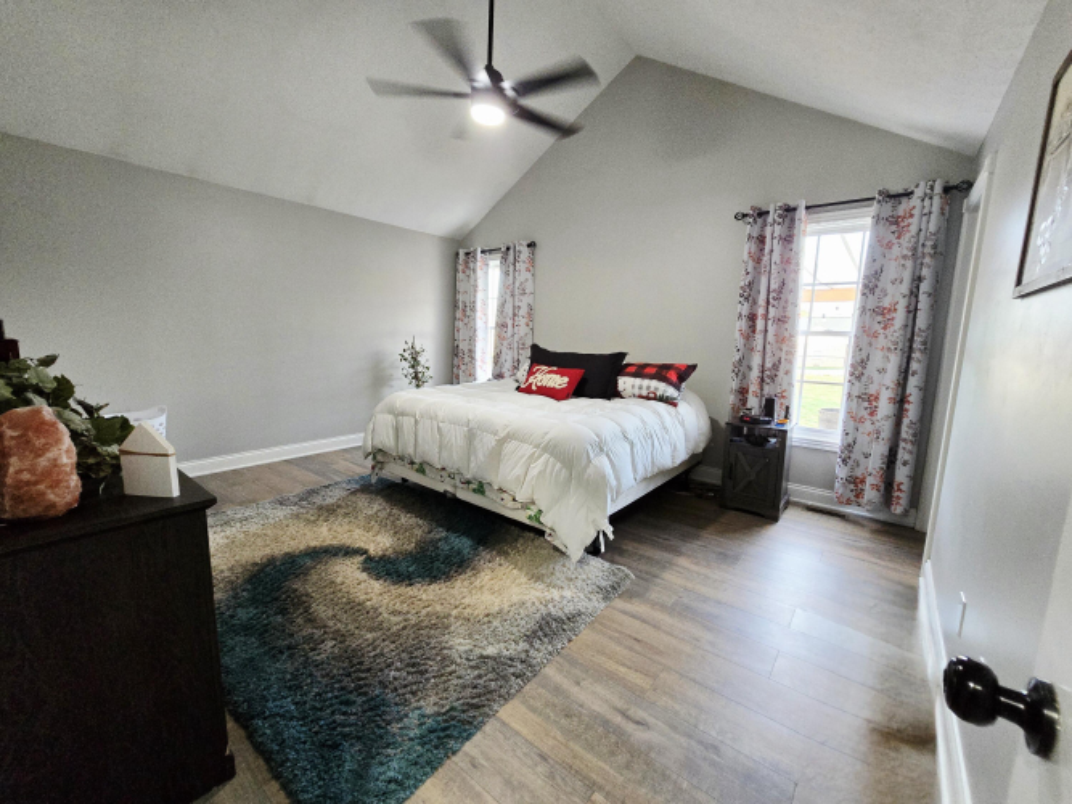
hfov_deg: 106.2
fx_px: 403
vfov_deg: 89.9
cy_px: 402
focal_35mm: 13
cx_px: 536
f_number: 2.2
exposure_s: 1/60.2
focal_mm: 2.2
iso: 500
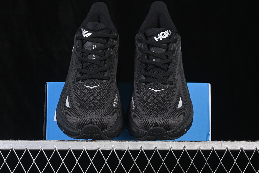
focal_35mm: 75
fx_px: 540
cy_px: 86
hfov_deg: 27.0
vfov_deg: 18.2
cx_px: 130
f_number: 6.3
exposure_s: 1/60
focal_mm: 50
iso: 160
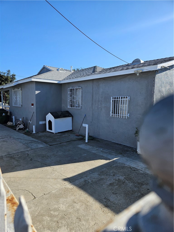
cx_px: 87
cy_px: 116
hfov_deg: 58.9
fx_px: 154
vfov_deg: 73.9
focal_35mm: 23
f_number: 1.8
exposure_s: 1/1414
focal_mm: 5.4
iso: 25
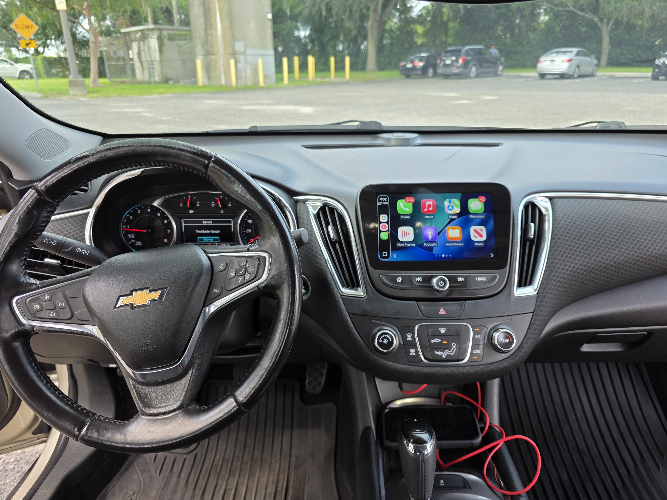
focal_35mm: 23
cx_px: 334
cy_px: 250
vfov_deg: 58.9
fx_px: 443
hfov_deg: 73.9
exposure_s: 1/180
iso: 50
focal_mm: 6.3
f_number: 1.7
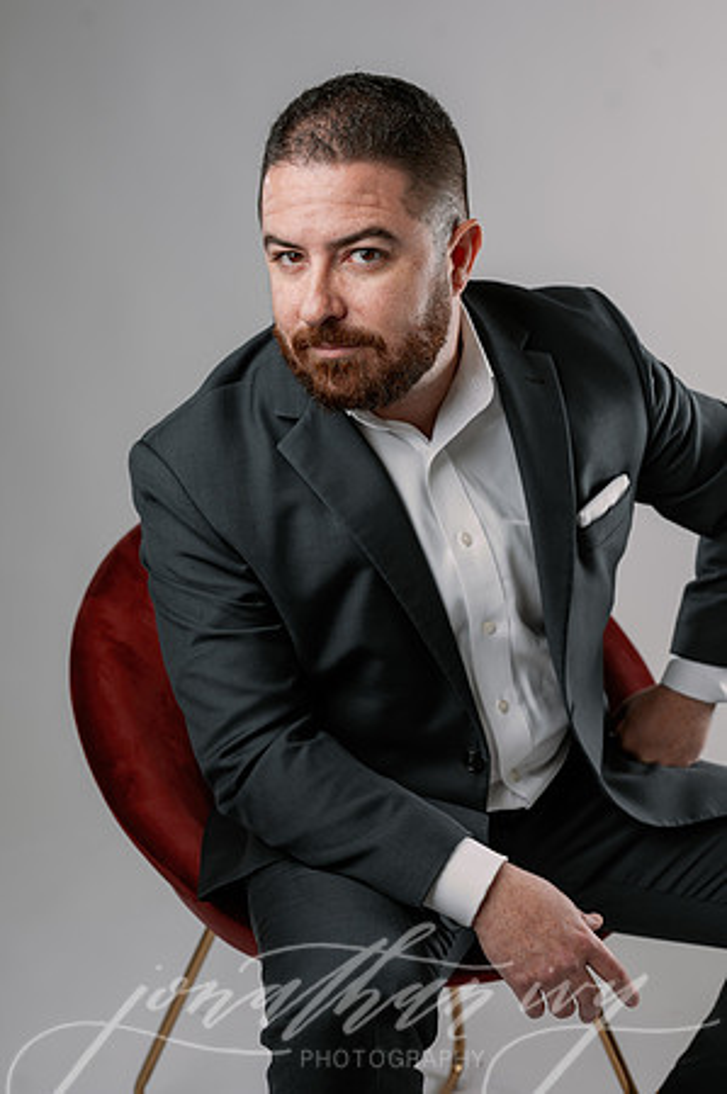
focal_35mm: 50
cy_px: 547
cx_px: 364
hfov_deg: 26.9
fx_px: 1518
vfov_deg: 39.6
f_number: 5
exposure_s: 1/200
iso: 100
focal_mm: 50
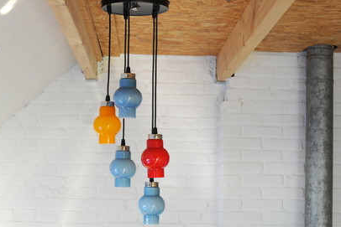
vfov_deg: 21.6
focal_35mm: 63
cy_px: 115
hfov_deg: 31.9
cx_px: 156
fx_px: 597
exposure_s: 1/15
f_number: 5.6
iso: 1250
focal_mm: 50
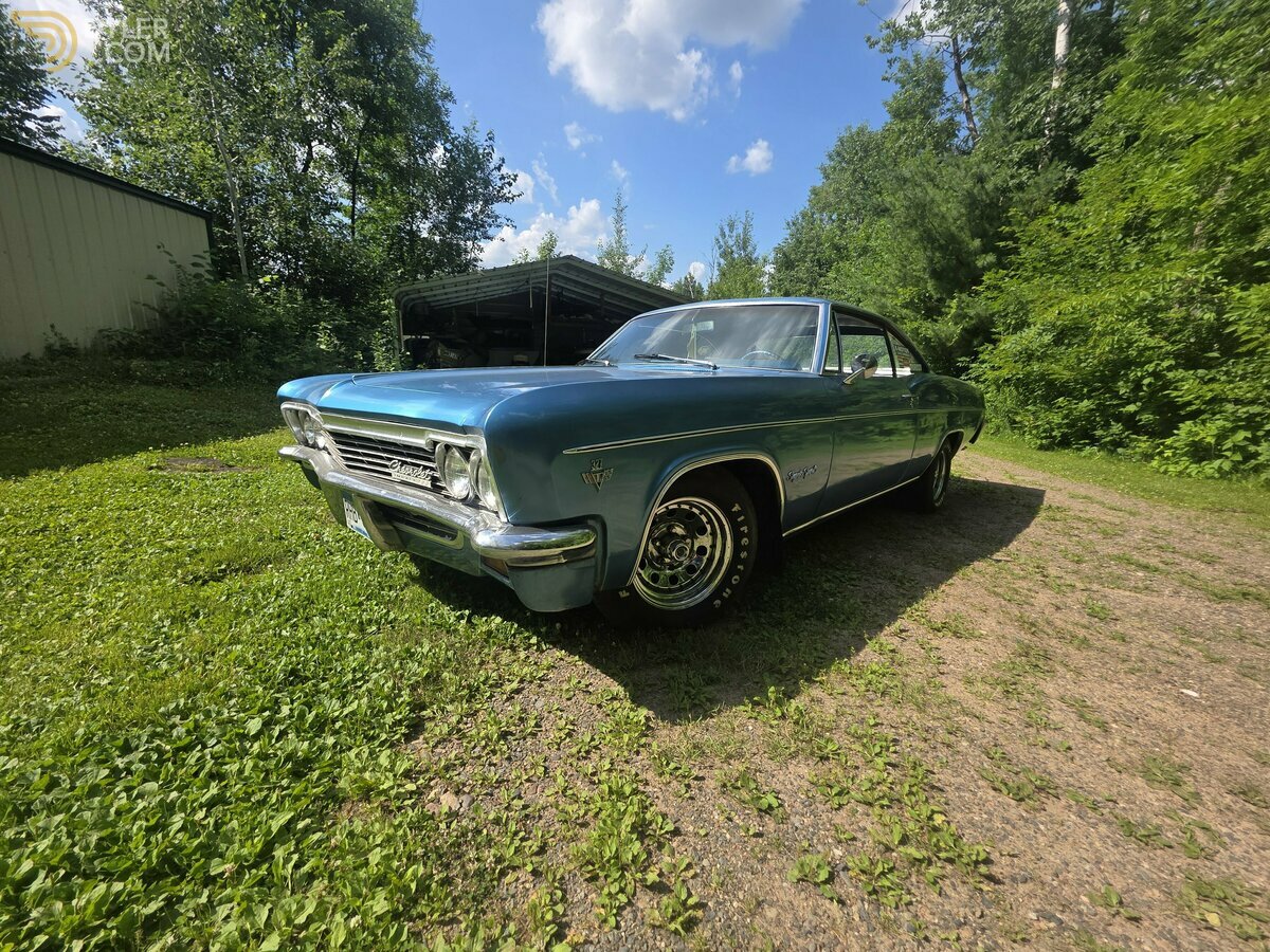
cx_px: 635
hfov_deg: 106.2
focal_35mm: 13
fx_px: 477
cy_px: 476
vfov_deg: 89.9
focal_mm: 2.2
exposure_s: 1/1690
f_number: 1.9
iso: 40
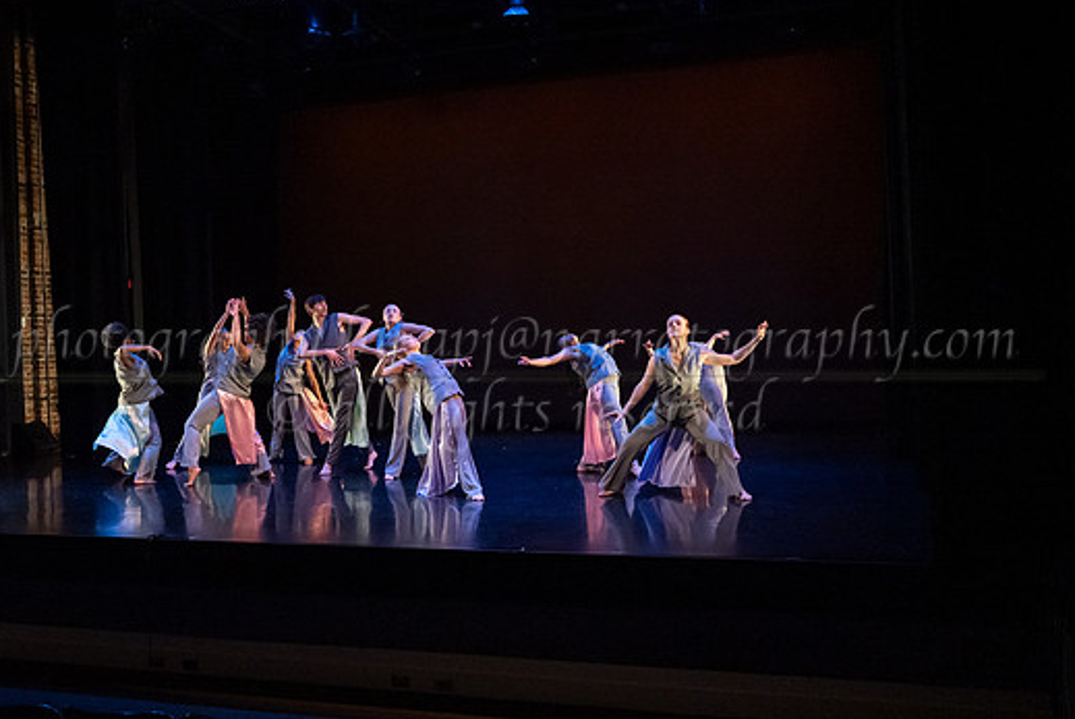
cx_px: 488
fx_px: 1106
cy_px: 391
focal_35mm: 37
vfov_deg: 36.0
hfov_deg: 51.8
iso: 6400
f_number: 4
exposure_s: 1/400
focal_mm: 31.5
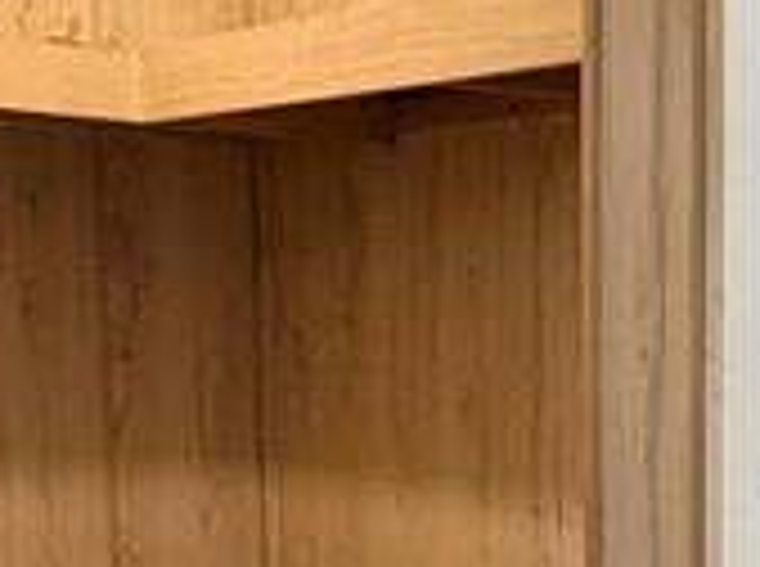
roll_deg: -0.6
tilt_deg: -8.4
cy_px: 608
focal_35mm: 85
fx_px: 1862
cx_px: 935
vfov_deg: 16.8
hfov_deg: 21.3
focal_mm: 2.22
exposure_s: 1/120
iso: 200
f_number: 2.2
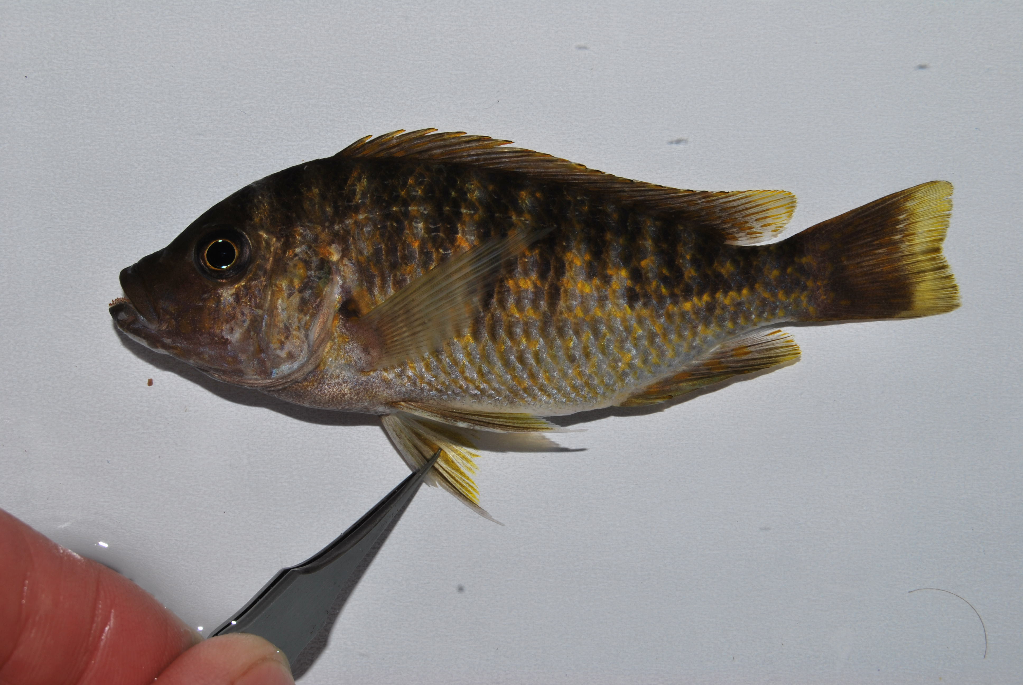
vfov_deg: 16.6
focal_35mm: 82
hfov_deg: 24.6
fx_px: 2347
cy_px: 342
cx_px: 512
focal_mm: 55
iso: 100
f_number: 14
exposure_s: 1/100
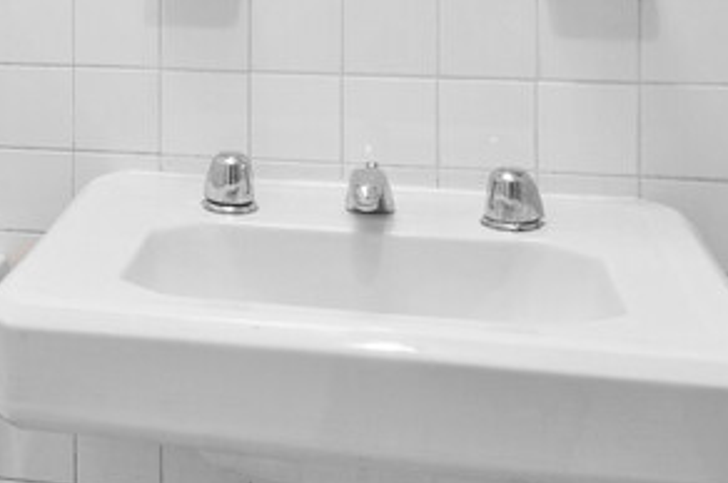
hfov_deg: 26.4
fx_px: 1454
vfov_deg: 17.7
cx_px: -25
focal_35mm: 72
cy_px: -137
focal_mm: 14
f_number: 11
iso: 250
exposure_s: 1/1.67
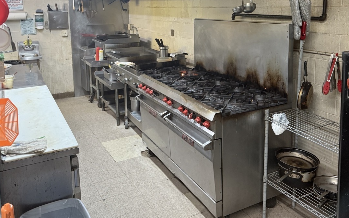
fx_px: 323
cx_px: 206
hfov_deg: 56.3
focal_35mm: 34
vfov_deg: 36.4
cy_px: 54
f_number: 1.78
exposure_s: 1/58
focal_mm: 6.76
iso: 400
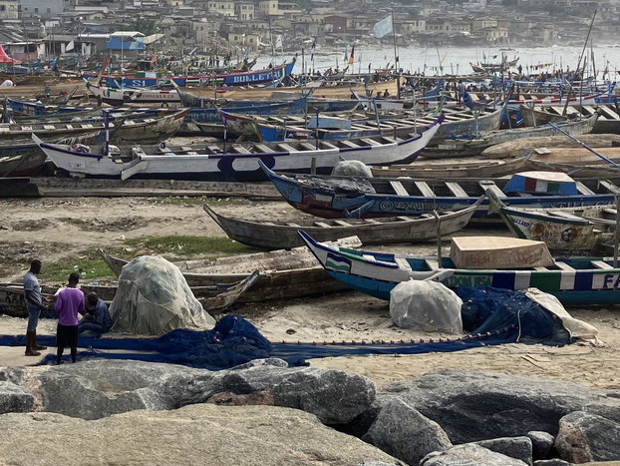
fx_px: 968
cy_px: 99
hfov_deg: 35.3
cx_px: 230
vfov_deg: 26.6
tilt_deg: -3.8
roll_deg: +0.5
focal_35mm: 54
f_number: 1.8
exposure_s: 1/3040
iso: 32
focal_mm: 3.99
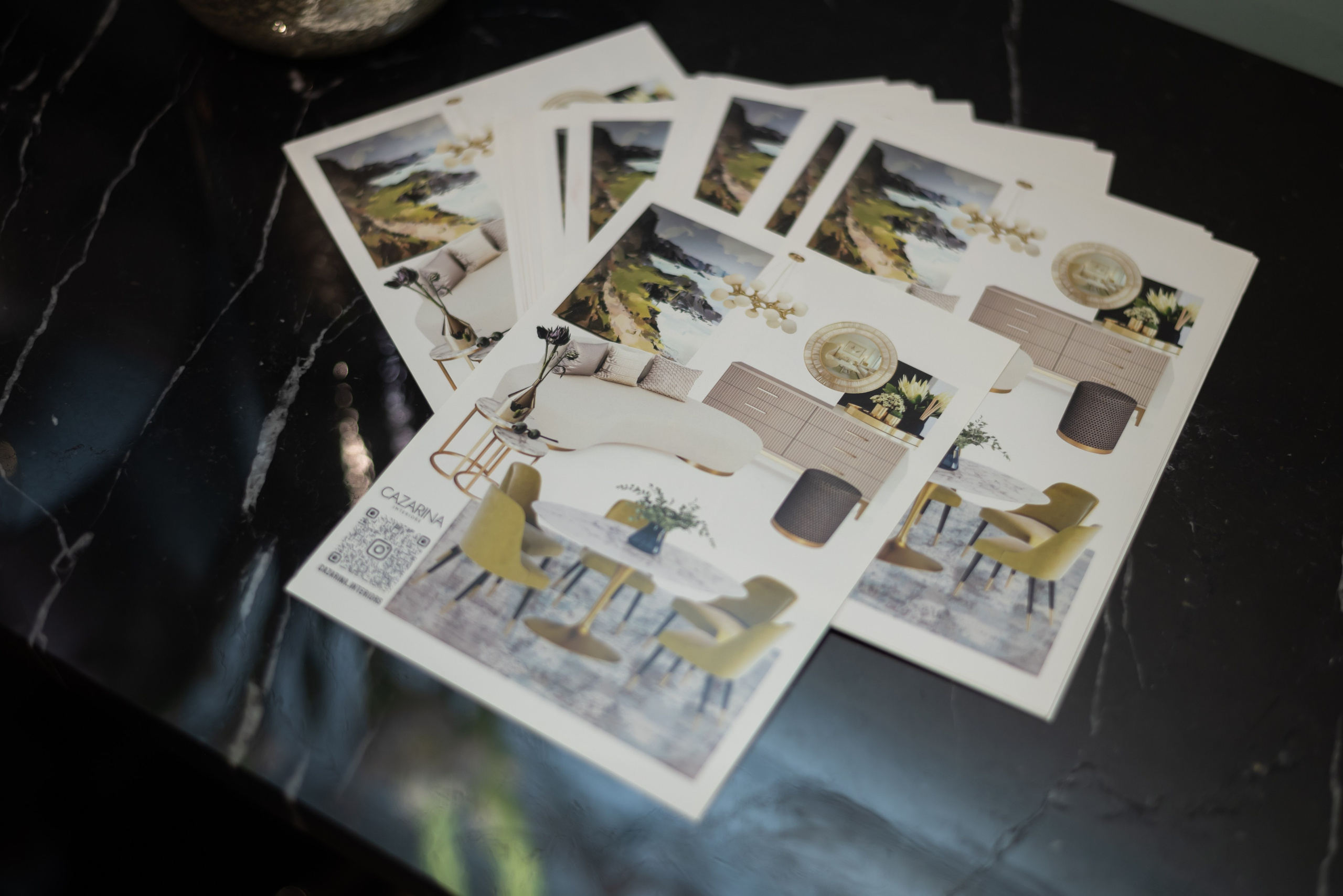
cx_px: 672
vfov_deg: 27.0
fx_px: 1866
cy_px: 448
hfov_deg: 39.6
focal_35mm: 50
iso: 160
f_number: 2.2
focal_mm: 50
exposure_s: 1/200
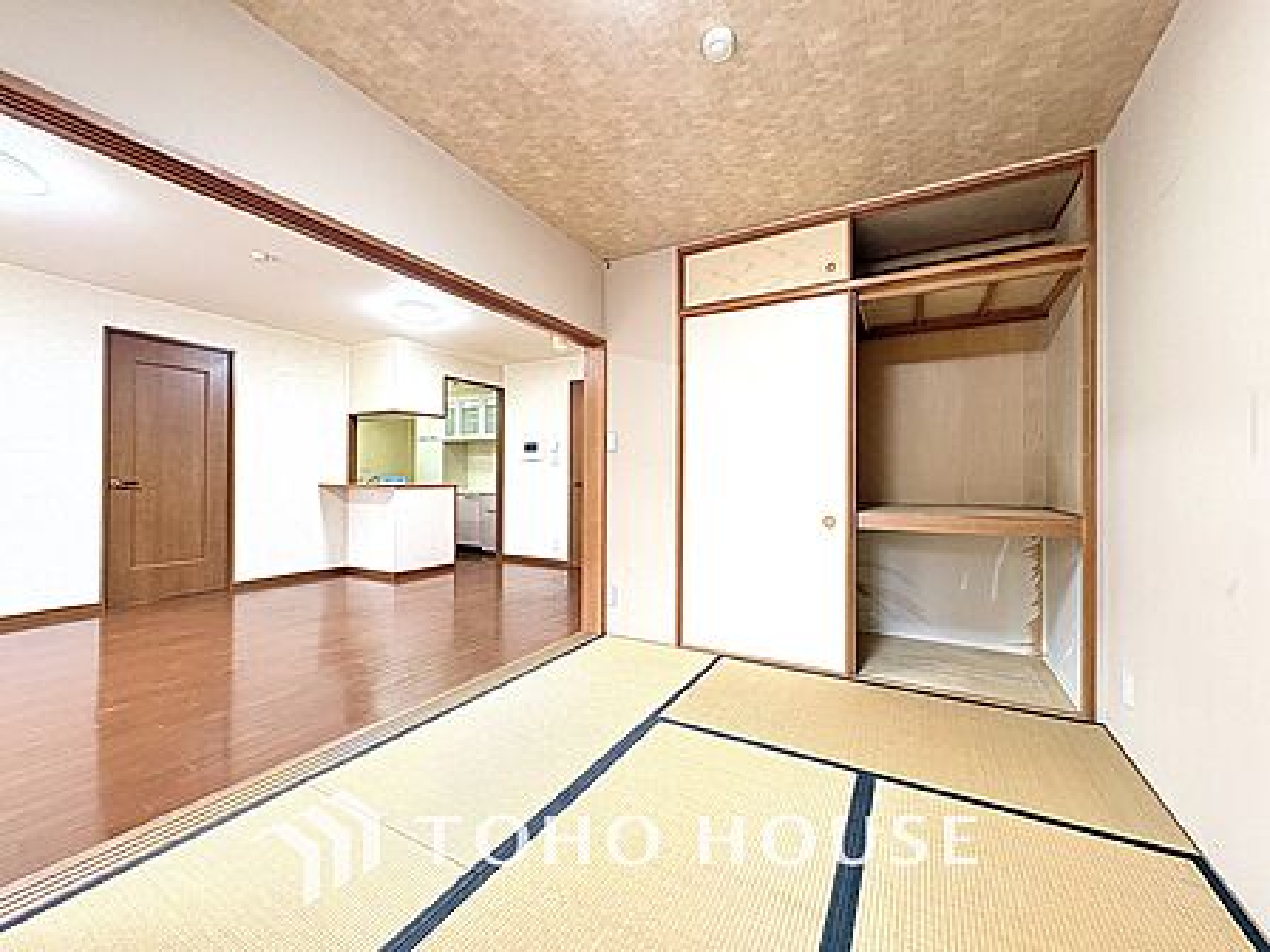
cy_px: 476
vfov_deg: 85.7
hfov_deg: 102.1
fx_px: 514
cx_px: 635
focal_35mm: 14
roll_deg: -0.5
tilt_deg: -0.1
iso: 250
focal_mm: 2.22
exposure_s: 1/50
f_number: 2.2
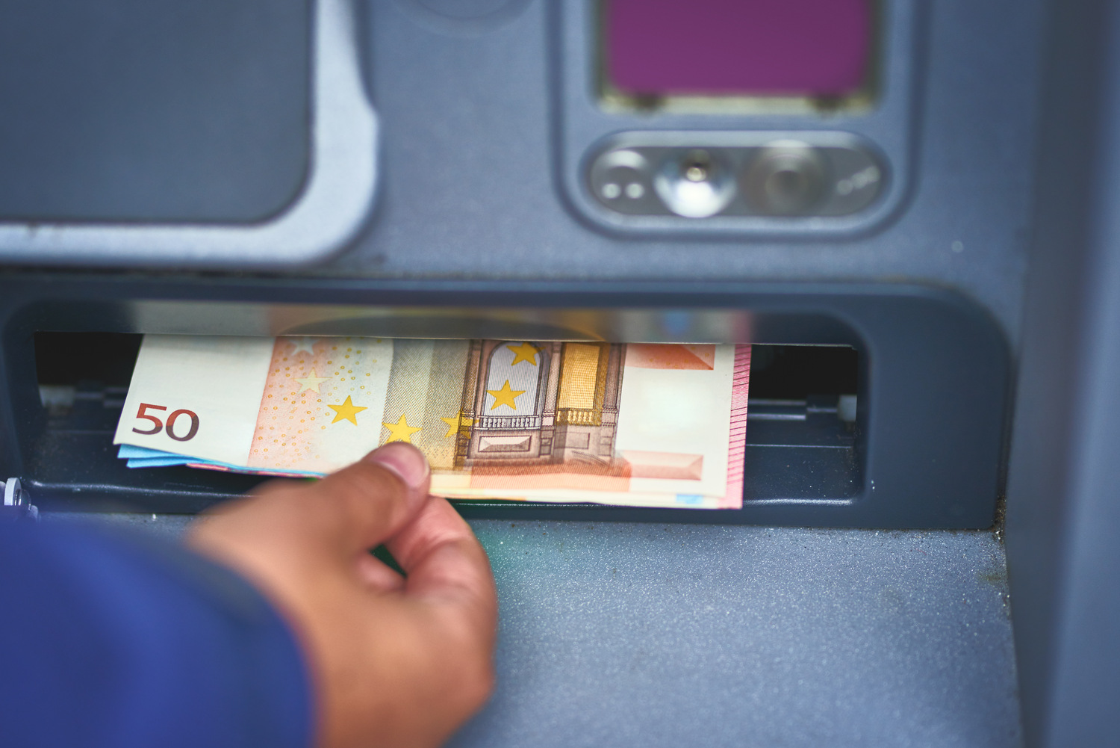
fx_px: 2645
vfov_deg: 16.1
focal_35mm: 85
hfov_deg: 23.9
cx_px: 560
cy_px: 374
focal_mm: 85
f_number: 1.8
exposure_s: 1/250
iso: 200
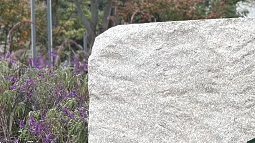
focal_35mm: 231
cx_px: 482
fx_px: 1562
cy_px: -37
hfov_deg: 8.9
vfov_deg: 5.2
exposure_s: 1/785
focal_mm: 6.86
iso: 80
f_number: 1.78
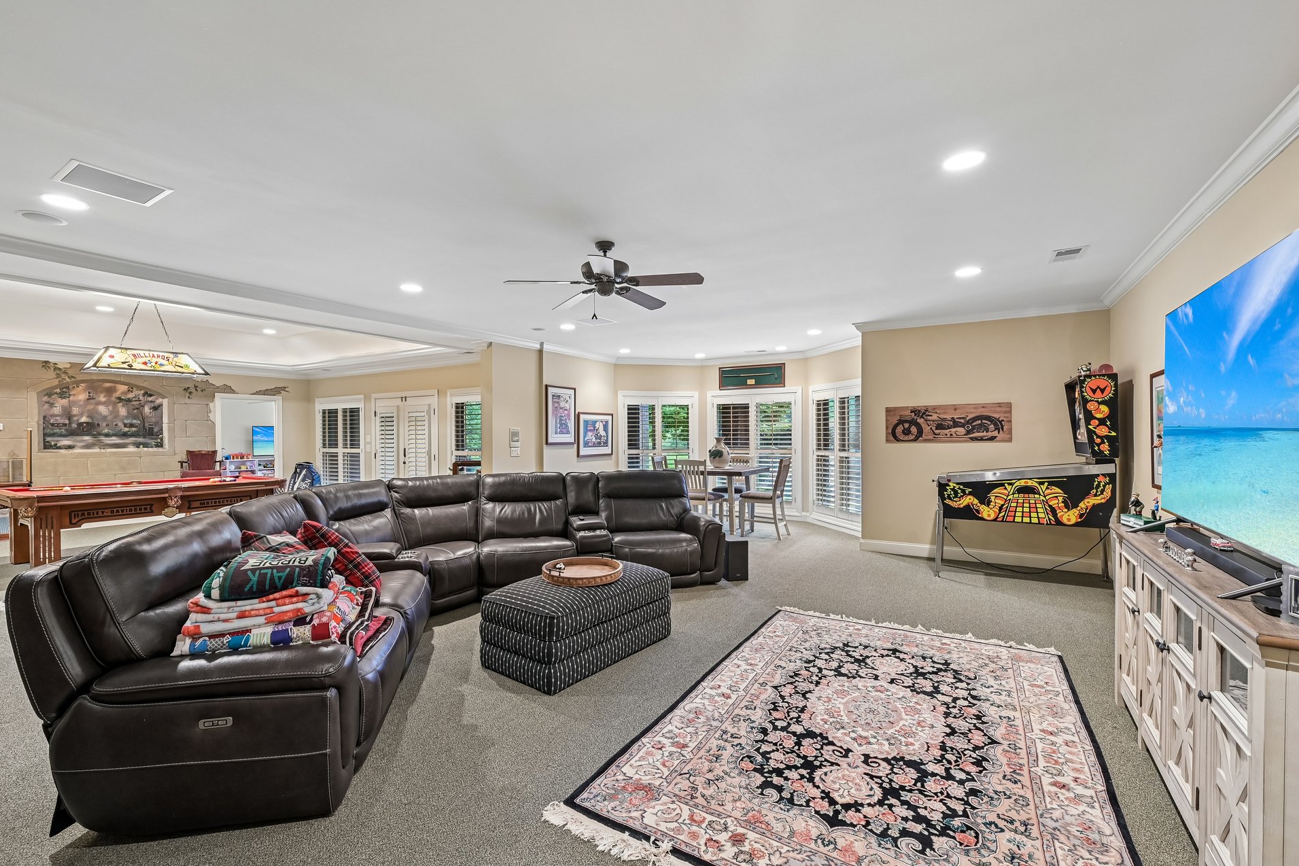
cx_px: 632
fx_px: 541
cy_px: 438
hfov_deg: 100.4
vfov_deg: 77.3
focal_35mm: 15
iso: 400
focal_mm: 14
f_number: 8
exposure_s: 1/1.67
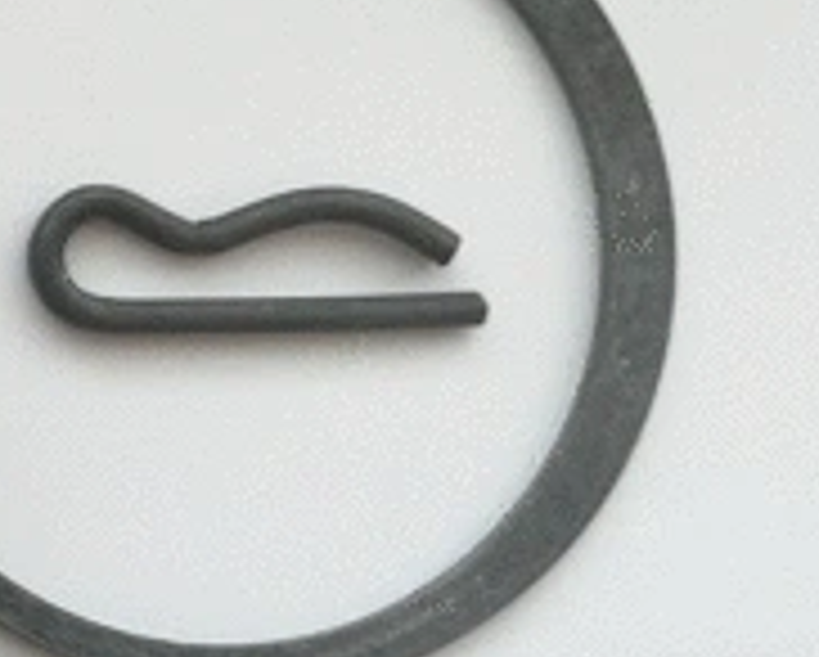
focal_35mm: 74
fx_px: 1796
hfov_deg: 22.3
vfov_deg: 20.7
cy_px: 324
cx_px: -315
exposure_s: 1/50
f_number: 1.8
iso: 80
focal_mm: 3.95
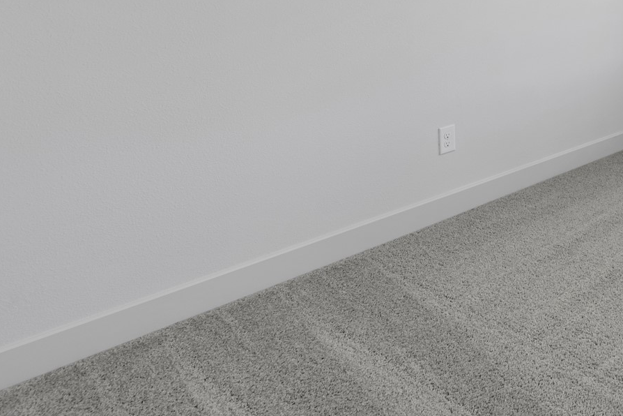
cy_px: -45
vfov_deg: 33.7
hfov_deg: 42.7
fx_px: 588
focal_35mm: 34
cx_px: 697
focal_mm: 14
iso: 250
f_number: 9
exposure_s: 1/8
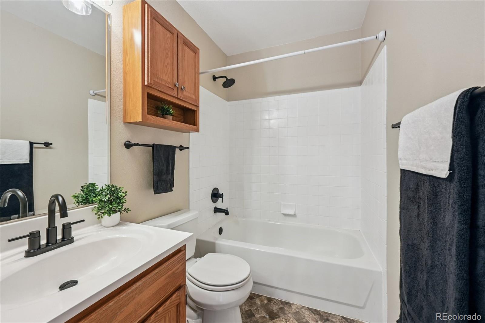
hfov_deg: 104.3
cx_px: 242
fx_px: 189
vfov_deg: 81.2
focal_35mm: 14
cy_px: 162
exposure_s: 1/5
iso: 400
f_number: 10
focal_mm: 14
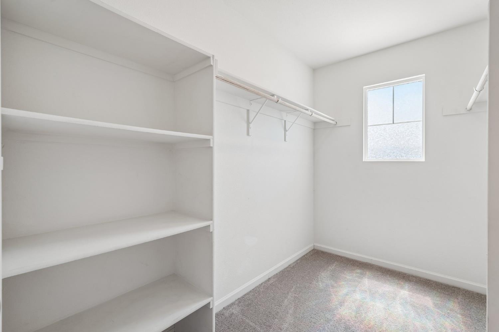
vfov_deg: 73.7
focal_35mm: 16
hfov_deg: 96.8
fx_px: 222
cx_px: 250
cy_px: 166
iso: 400
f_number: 8
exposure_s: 1/30
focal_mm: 16
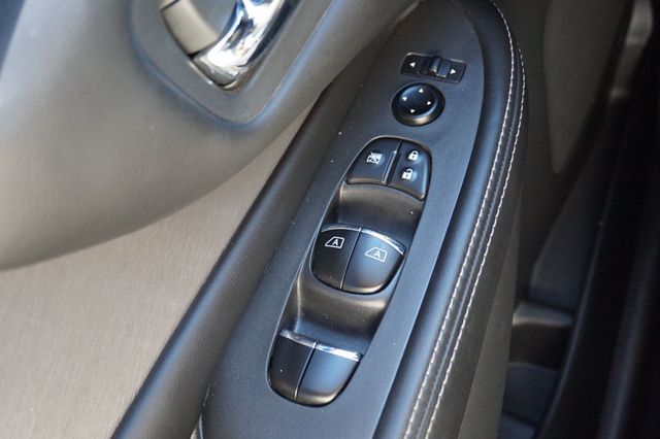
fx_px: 687
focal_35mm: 38
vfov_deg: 35.5
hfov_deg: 51.3
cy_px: 220
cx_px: 330
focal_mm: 25
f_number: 4.5
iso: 1600
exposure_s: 1/160
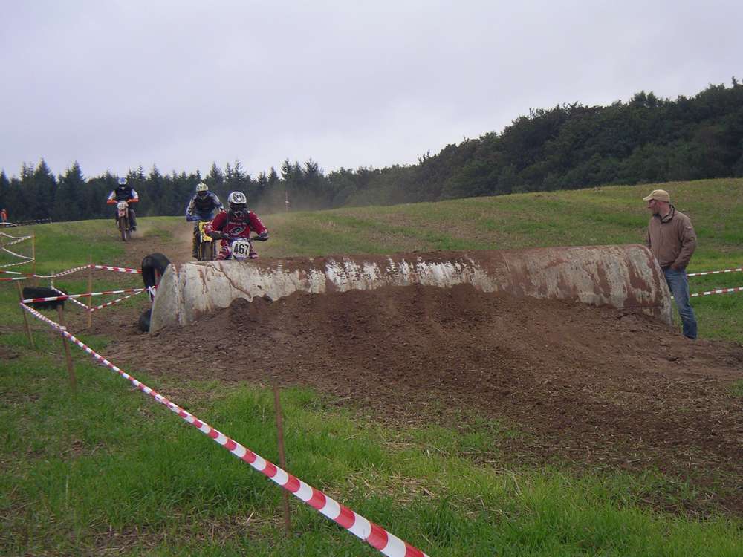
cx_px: 372
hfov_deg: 18.9
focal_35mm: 104
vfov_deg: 14.2
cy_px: 278
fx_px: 2232
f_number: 3.9
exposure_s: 1/160
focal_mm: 16
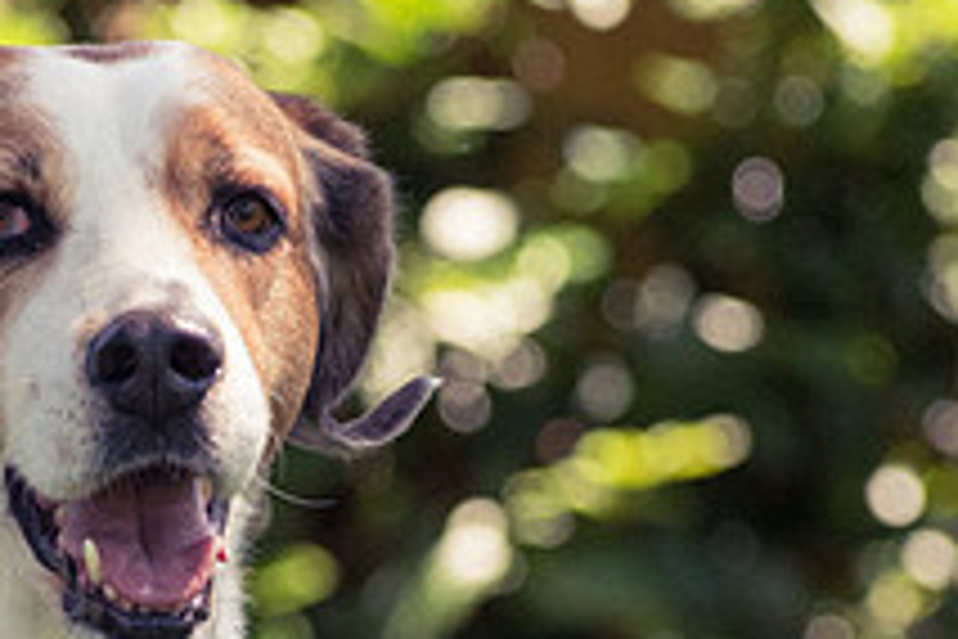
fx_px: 15965
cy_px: 719
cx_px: 108
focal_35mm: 600
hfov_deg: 3.4
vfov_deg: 2.3
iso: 720
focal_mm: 135
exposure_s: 1/1000
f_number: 4.8
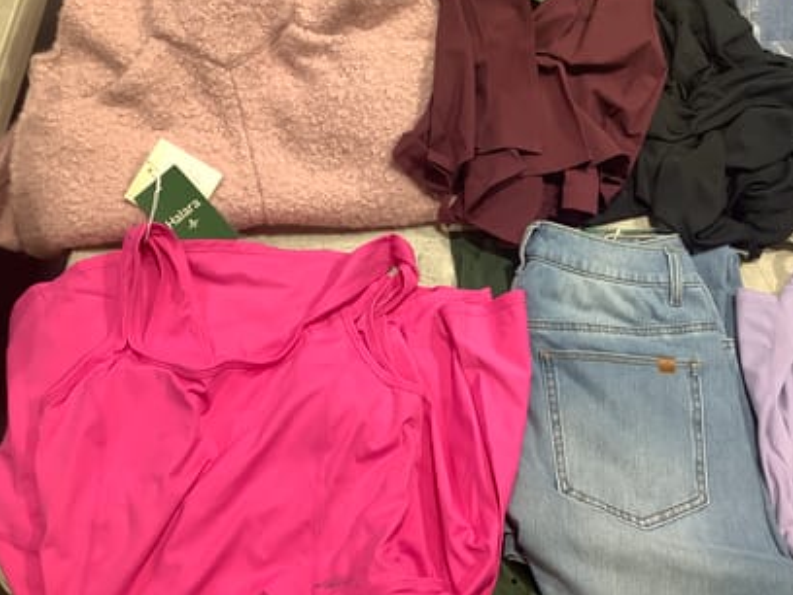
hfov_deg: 49.0
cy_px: 246
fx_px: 871
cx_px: 391
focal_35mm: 38
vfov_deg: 37.6
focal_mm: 3.3
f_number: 2.4
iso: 50
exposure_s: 1/50
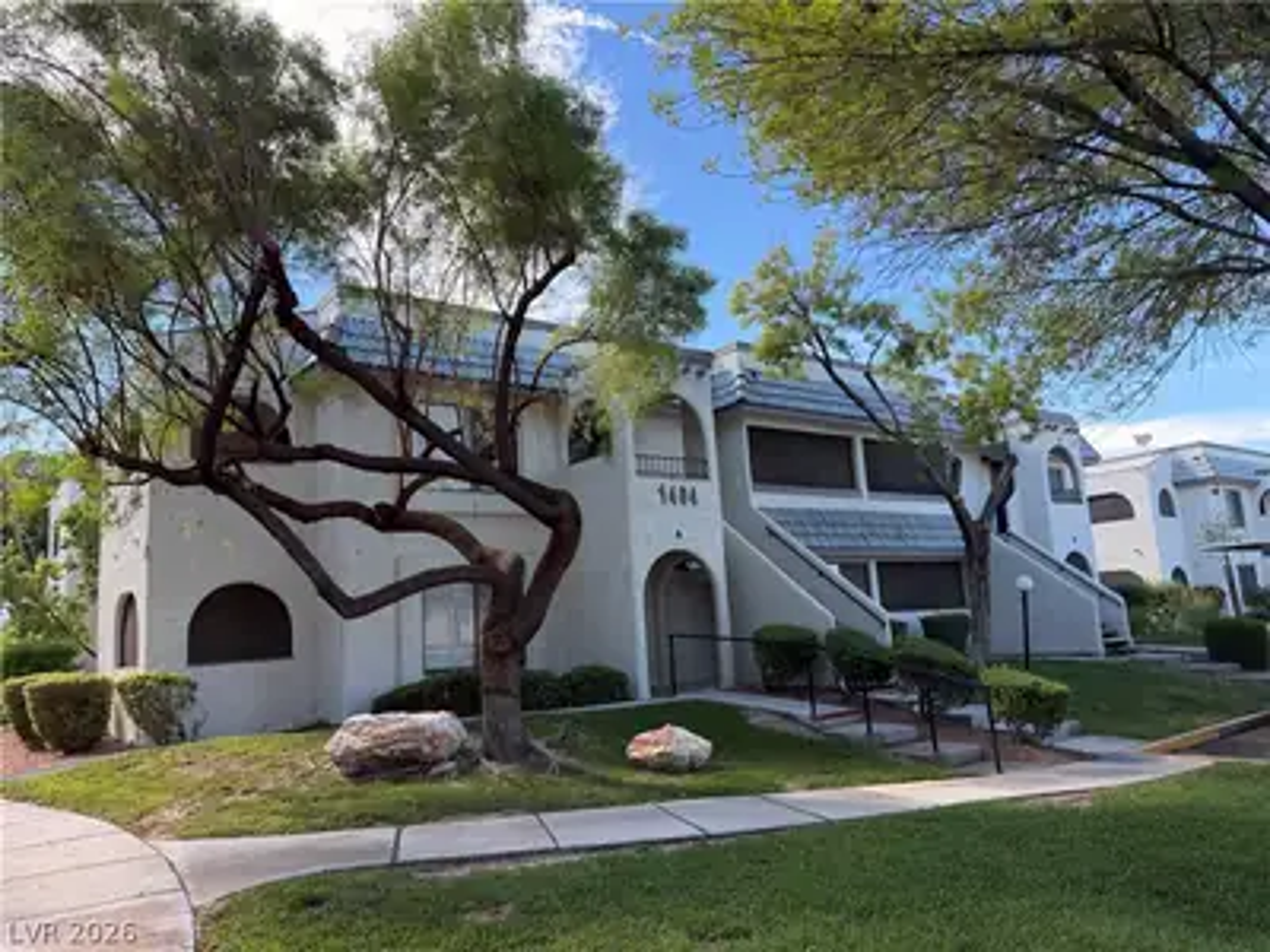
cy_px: 476
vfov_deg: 56.8
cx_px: 635
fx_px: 881
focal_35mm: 24
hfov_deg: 71.6
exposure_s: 1/1156
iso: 100
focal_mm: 6.76
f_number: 1.78
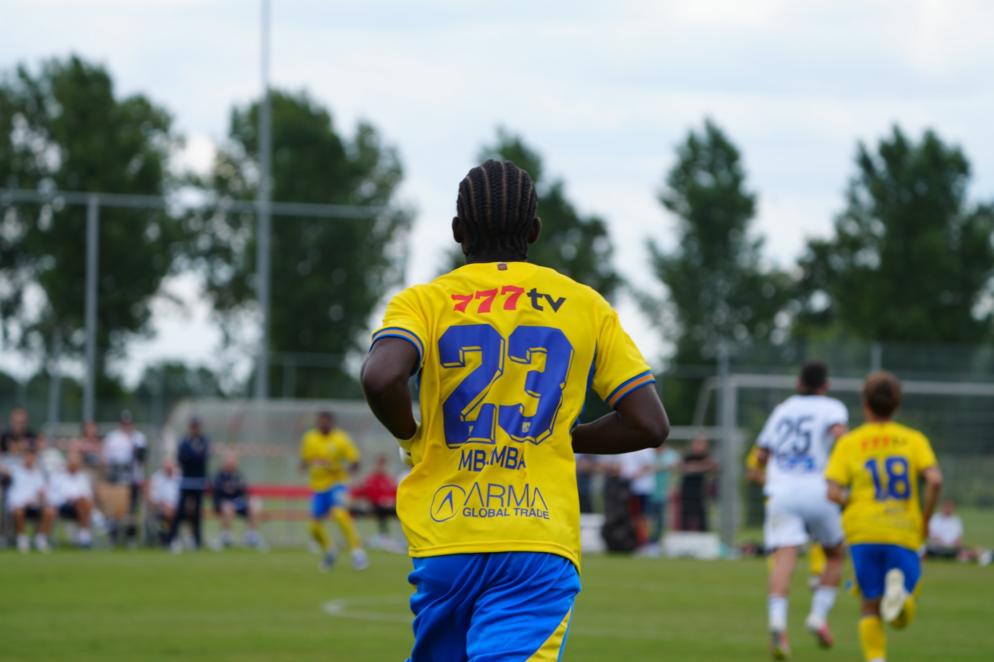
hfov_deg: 10.3
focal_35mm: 200
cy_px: 331
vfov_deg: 6.9
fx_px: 5521
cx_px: 497
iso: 100
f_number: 5.6
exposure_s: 1/250
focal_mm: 200
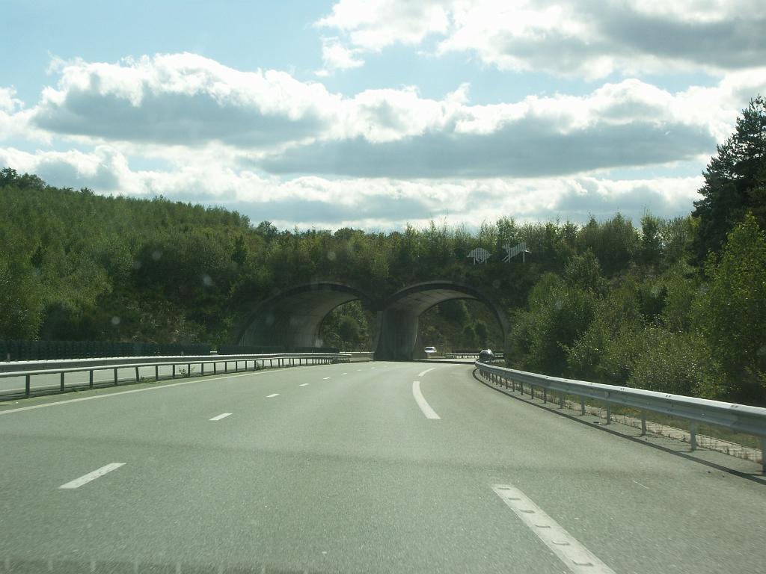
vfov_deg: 18.9
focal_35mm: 78
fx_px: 1726
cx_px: 383
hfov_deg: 25.0
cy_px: 287
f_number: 6.3
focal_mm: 19.95
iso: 64
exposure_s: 1/400
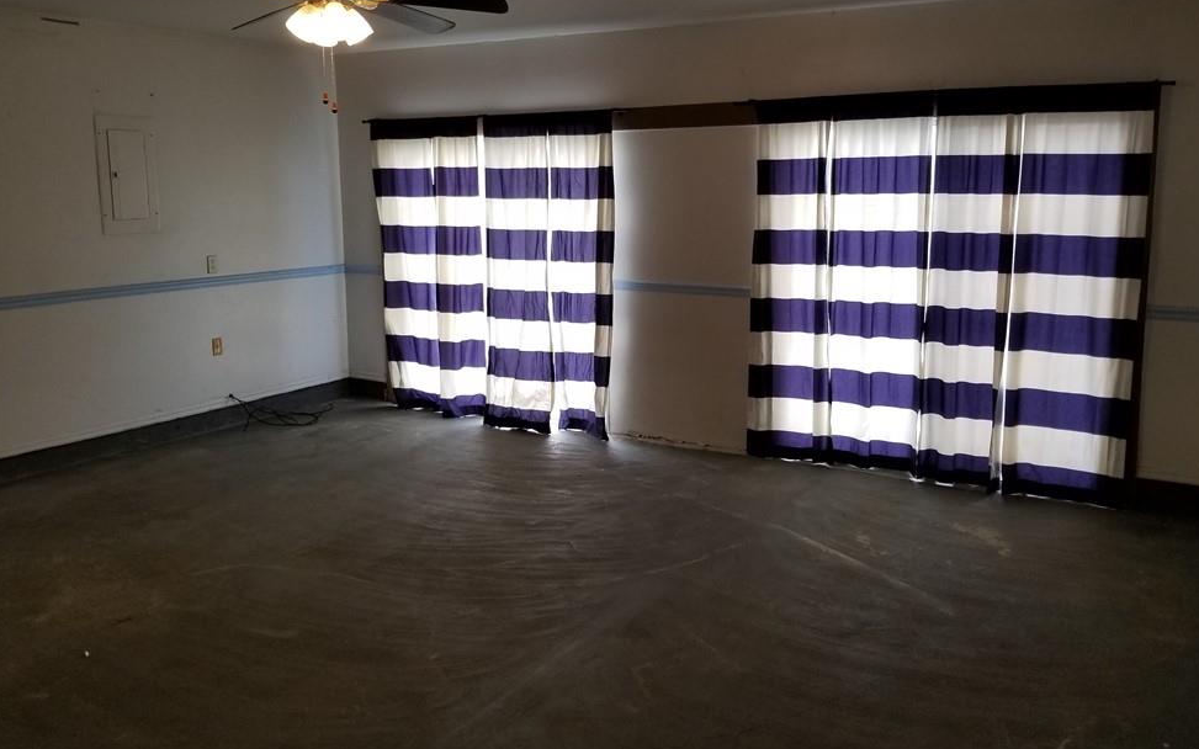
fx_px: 948
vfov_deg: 43.0
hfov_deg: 64.6
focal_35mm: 29
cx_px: 604
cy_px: 323
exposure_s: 1/60
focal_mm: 4.3
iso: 64
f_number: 1.7
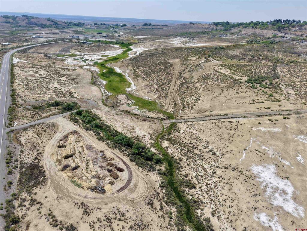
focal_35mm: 24
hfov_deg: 71.6
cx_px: 154
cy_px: 116
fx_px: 213
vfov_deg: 56.8
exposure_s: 1/5000
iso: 120
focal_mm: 8.67
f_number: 1.8
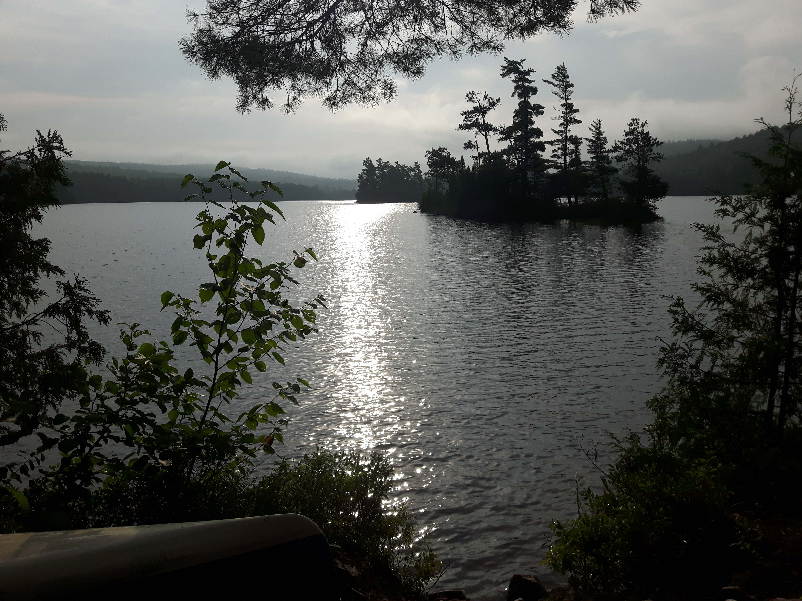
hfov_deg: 58.4
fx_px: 718
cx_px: 401
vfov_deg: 45.4
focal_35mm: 31
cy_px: 300
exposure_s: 1/2732
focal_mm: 3.7
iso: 40
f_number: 1.9
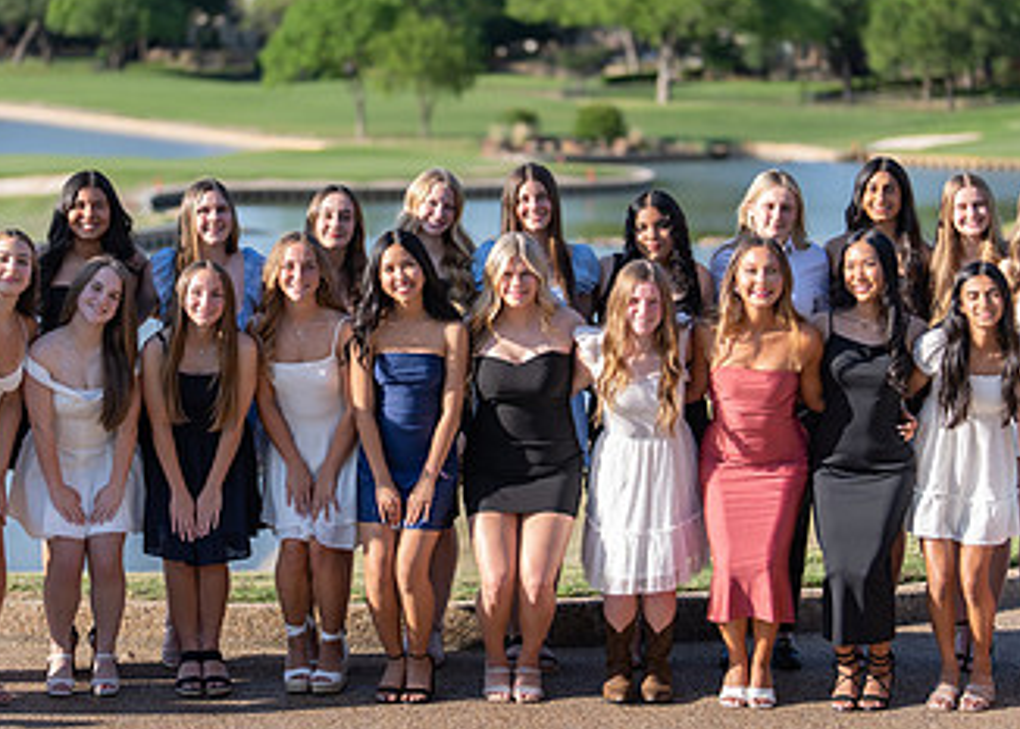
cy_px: 278
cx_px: 504
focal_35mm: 98
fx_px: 2840
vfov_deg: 14.6
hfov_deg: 20.4
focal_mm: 50
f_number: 1.2
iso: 100
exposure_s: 1/4000
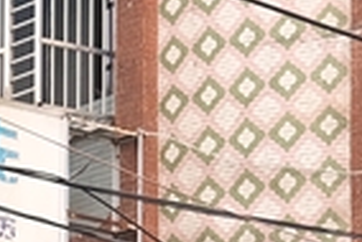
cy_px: 673
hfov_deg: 9.1
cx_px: 495
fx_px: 2235
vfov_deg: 5.8
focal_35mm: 222
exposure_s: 1/350
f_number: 2.8
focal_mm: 23
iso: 320
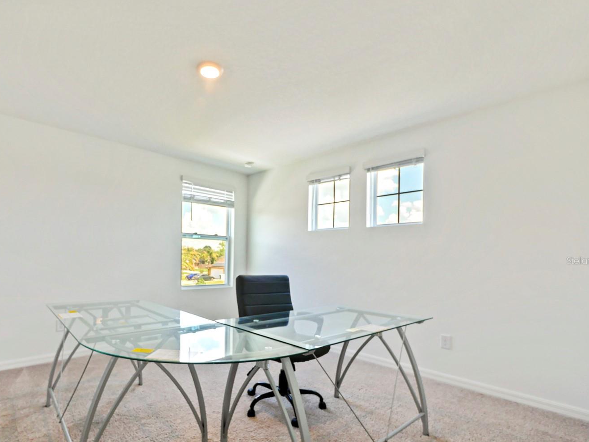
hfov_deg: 90.4
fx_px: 289
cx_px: 251
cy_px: 260
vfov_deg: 74.1
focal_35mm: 17
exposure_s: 1/60
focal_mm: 7
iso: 200
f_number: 4
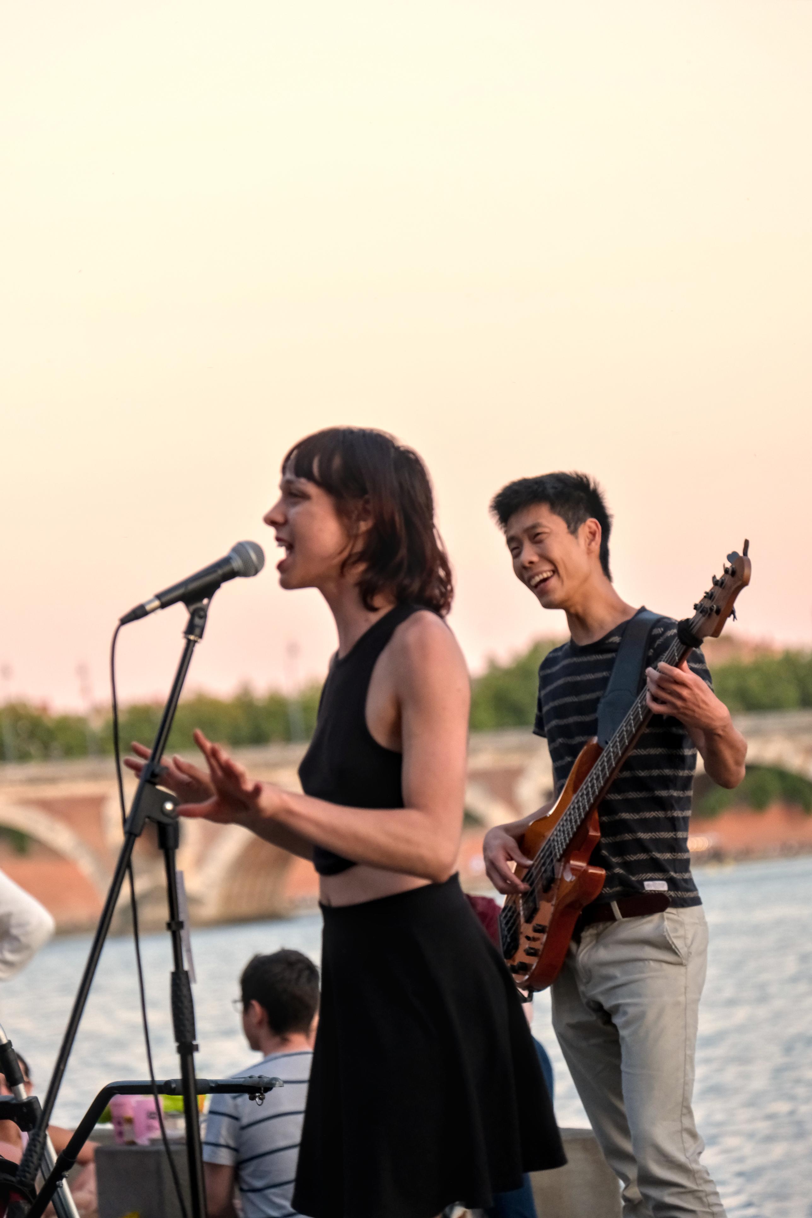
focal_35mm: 183
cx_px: 406
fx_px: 6191
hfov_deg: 7.5
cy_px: 609
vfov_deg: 11.2
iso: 1600
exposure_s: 1/320
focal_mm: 121.8
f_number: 4.2
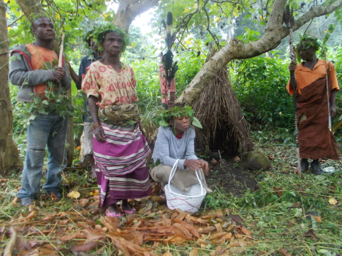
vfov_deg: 46.8
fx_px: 296
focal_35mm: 30
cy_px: 128
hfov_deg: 60.0
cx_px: 171
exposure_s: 1/15
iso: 200
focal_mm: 5.3
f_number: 3.4
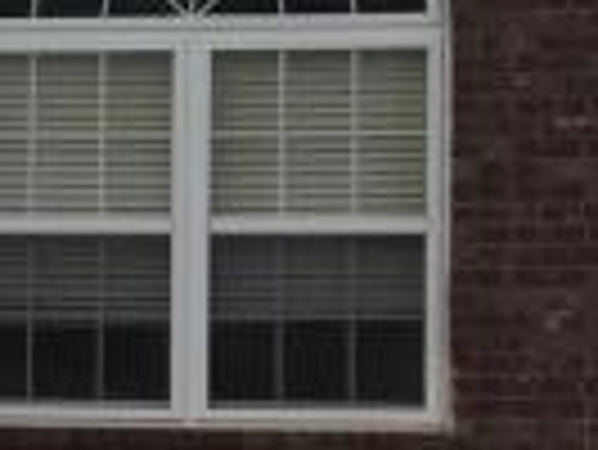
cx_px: -1088
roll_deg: -0.8
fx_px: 3856
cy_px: 346
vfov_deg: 6.7
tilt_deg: +2.6
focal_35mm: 223
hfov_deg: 7.9
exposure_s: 1/2083
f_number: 2.2
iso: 32
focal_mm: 4.15
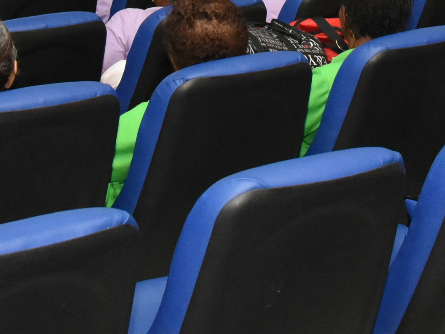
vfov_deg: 11.1
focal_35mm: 125
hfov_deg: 15.8
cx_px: 194
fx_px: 1607
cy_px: -265
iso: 5000
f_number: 7.1
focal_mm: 30
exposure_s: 1/100
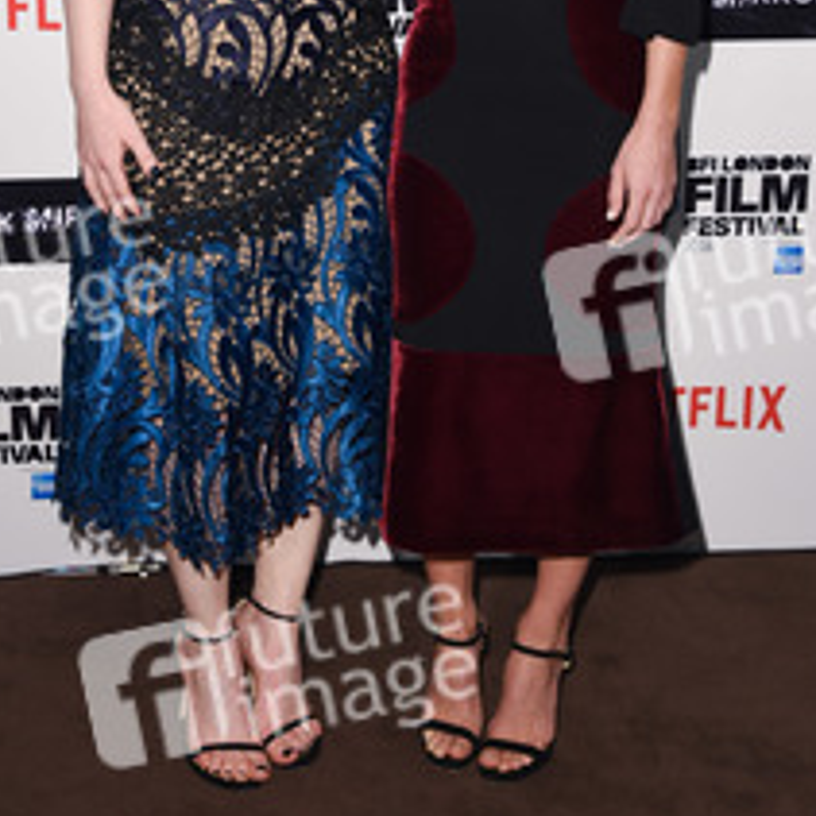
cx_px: 393
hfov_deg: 24.3
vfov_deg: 23.7
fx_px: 1894
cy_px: 97
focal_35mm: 71
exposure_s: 1/320
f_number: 5.6
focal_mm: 44
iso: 640
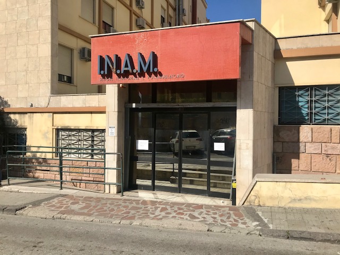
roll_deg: -0.8
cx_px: 170
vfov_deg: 49.7
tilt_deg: +0.0
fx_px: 275
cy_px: 128
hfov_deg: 63.4
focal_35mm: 28
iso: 20
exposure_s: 1/3690
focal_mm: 3.99
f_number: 1.8
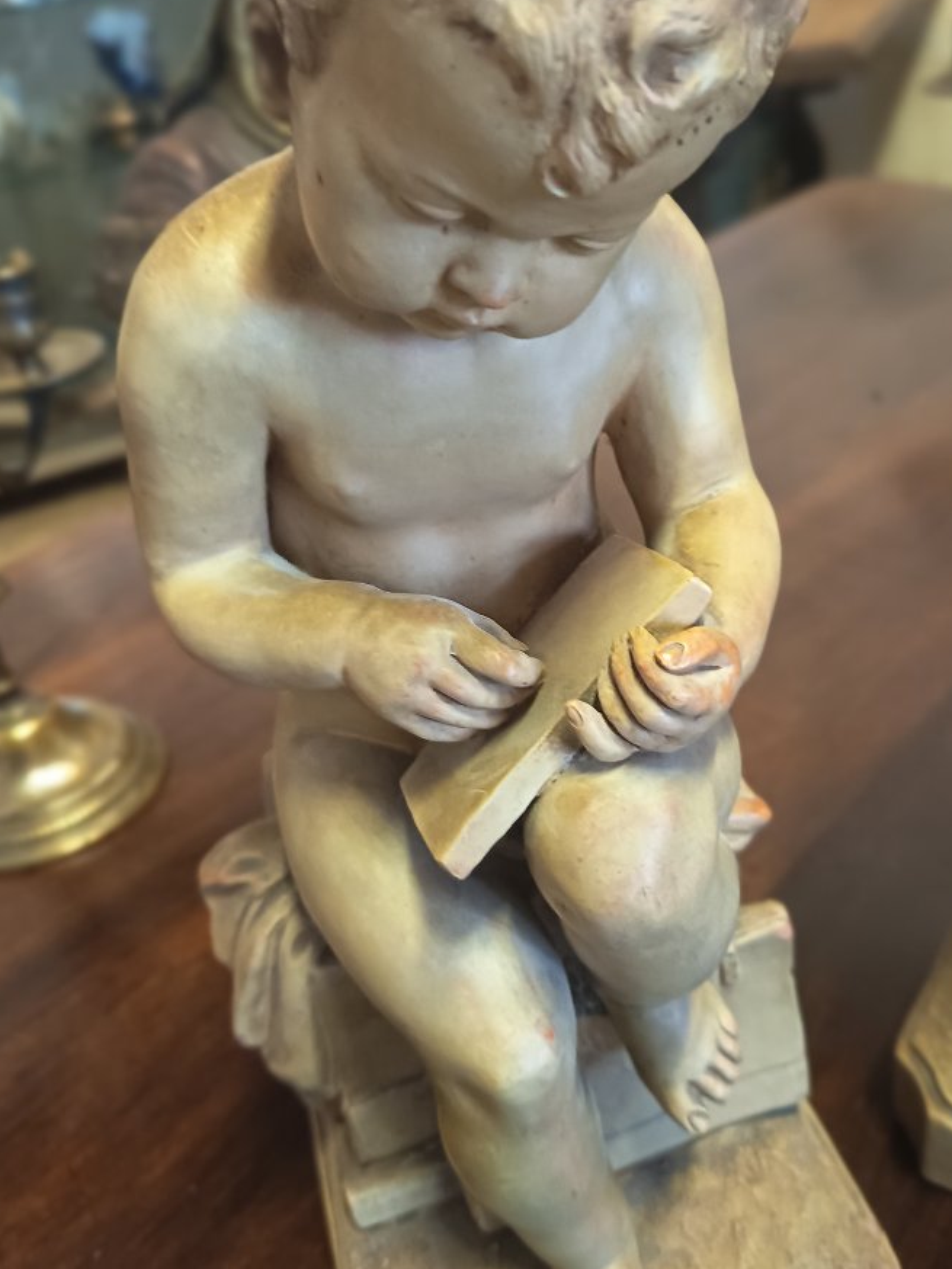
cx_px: 510
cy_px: 606
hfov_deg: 42.9
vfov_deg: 55.3
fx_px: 1210
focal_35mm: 33
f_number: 1.7
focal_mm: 5.27
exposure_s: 1/16.7
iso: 2603
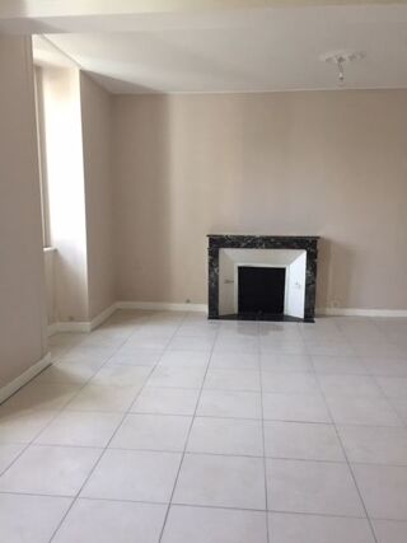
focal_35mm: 29
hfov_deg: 48.2
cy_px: 272
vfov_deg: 61.7
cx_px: 204
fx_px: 455
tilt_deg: -9.8
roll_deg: +0.4
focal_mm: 4.15
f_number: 2.2
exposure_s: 1/33
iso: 50
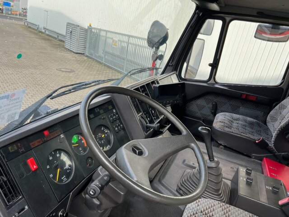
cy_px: 108
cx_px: 144
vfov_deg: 53.1
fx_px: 217
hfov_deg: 67.3
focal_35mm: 26
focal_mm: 5.7
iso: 50
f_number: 1.5
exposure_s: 1/506
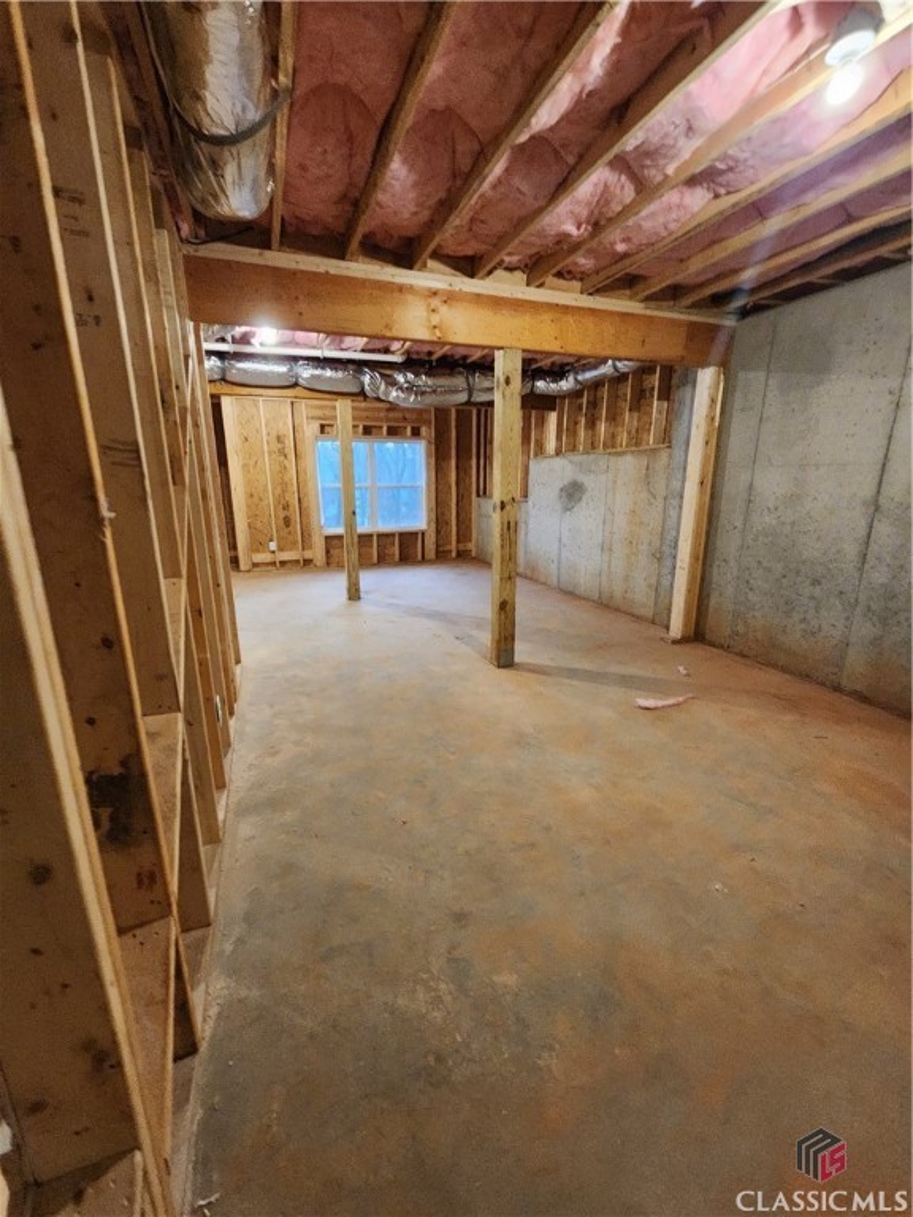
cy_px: 608
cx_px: 456
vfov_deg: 106.2
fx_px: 457
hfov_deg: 89.9
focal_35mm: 13
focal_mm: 2.2
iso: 640
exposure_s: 1/30
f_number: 2.2
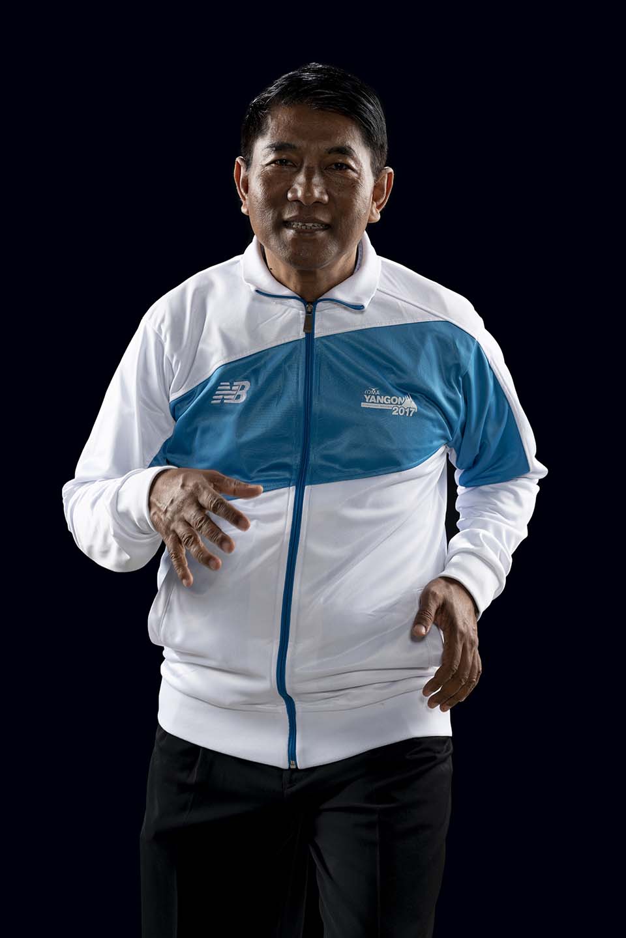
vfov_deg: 19.5
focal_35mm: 105
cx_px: 313
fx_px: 2739
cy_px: 469
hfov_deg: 13.0
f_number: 7.1
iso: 100
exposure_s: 1/160
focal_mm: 105
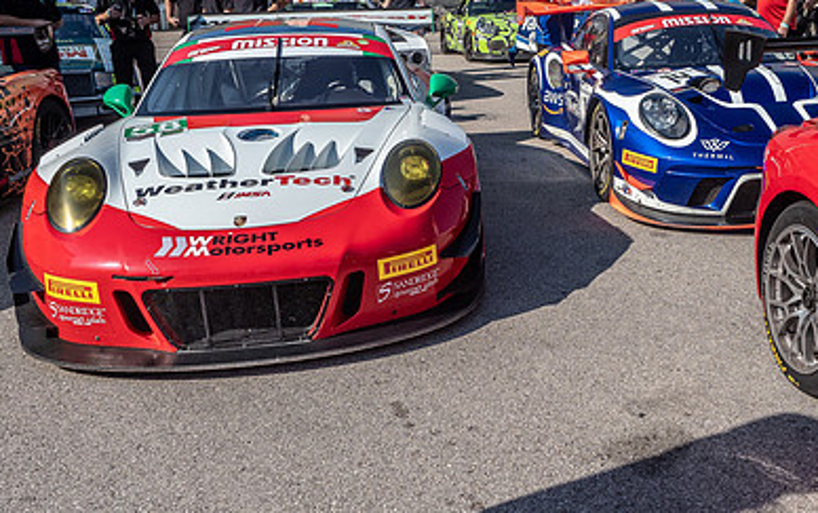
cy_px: 229
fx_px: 848
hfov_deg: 50.2
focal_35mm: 38
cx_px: 571
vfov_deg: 33.6
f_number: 5.6
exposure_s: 1/1000
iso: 200
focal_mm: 12
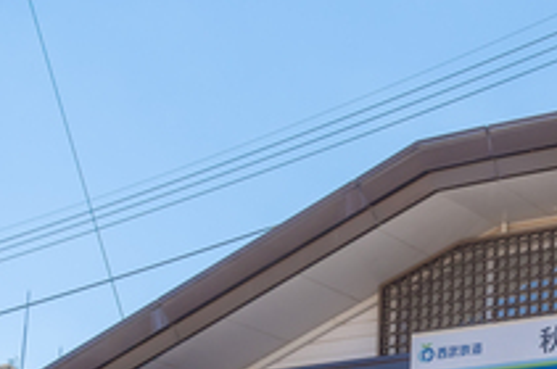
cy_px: 422
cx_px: 599
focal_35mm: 95
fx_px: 1462
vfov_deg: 14.1
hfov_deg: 20.6
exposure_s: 1/250
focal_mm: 20.8
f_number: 8
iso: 100
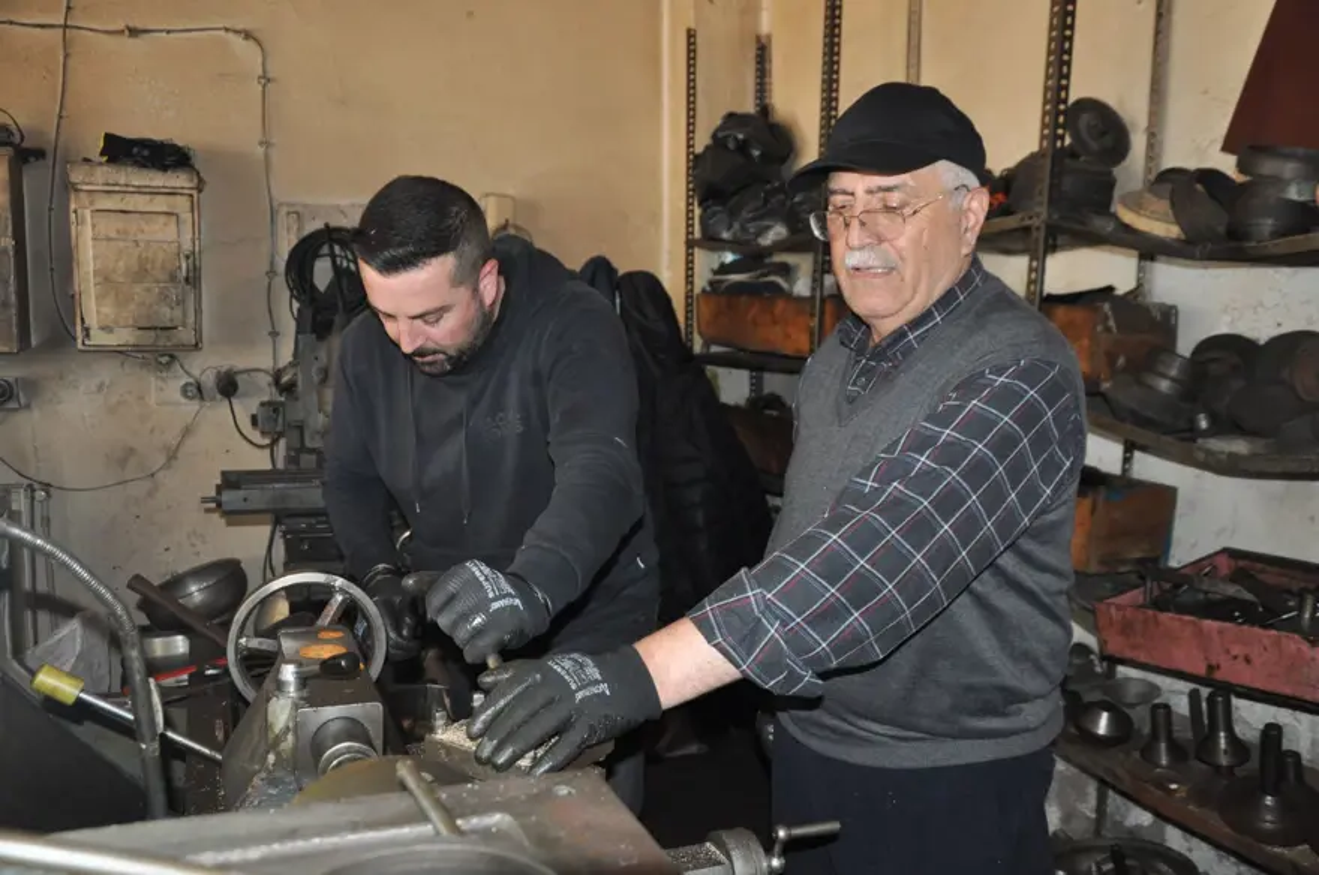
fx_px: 1152
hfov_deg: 59.6
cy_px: 438
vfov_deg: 41.6
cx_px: 660
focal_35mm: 32
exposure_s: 1/60
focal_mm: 21
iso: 800
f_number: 3.8
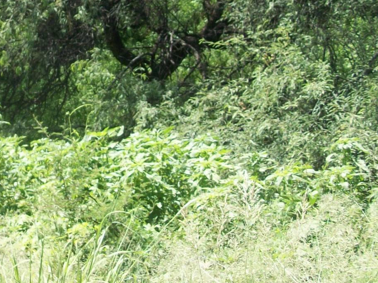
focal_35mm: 76
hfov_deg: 25.0
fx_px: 830
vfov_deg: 18.9
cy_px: 0
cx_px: 54
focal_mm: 5.7
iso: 64
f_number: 2.8
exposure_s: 1/389
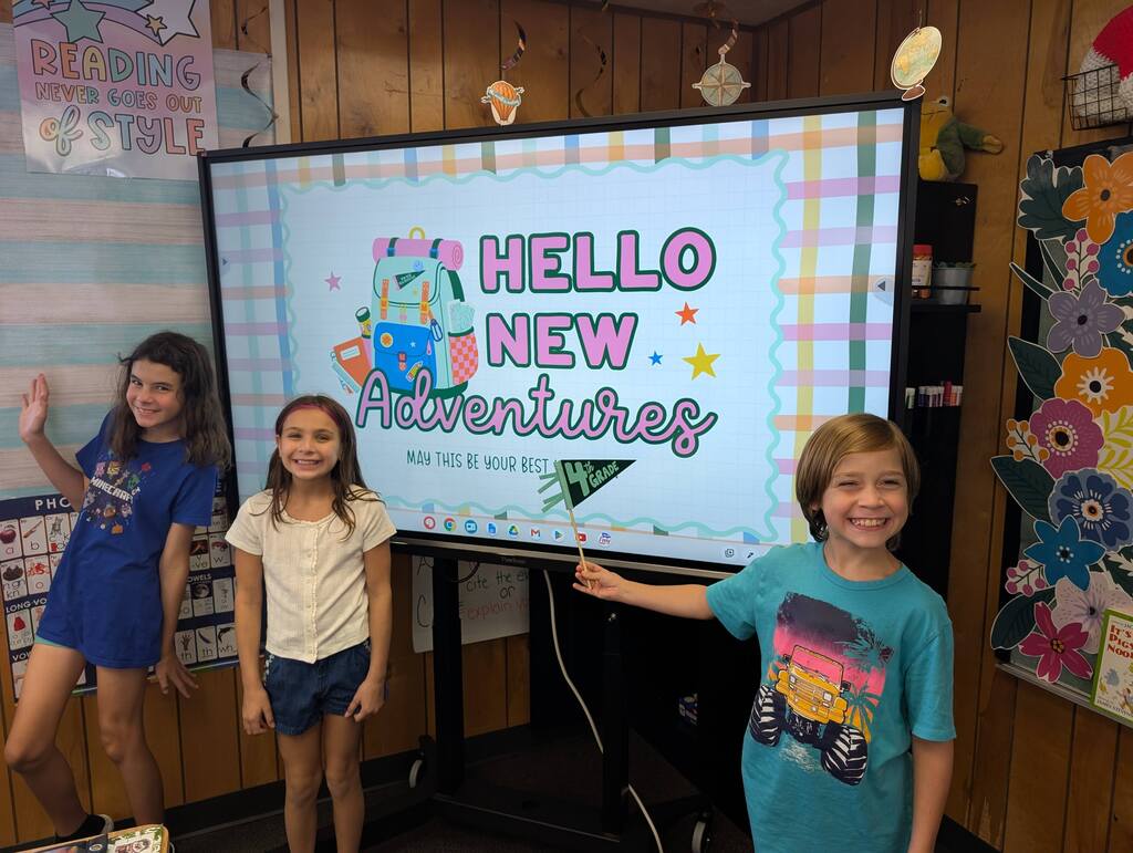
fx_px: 787
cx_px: 566
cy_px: 426
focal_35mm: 24
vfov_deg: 56.9
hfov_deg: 71.5
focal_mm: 6.9
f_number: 1.68
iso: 72
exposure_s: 1/93
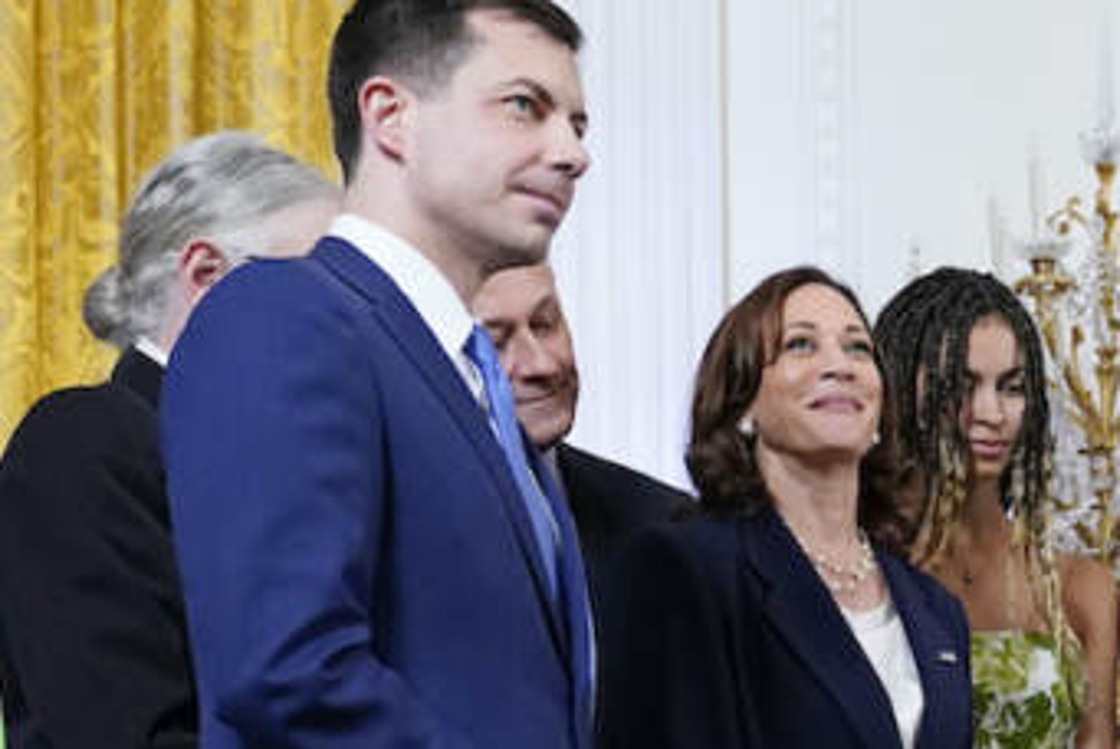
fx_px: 3550
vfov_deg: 11.7
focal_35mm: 114
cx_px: 1393
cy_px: 1013
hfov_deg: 17.0
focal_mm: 38
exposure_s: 1/250
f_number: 4
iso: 5000
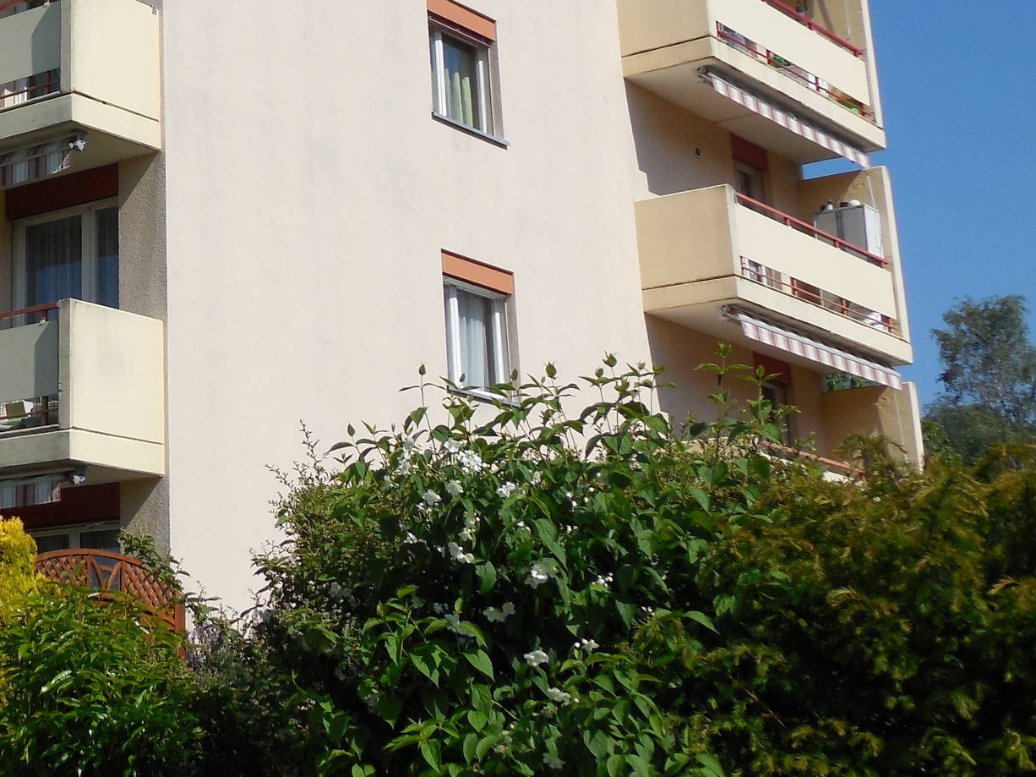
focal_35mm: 71
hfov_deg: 25.9
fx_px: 2124
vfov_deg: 20.3
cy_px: 66
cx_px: -26
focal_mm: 6.1
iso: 125
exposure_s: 1/2000
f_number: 3.4
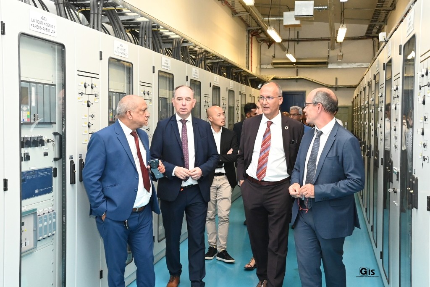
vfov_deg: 31.9
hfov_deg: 46.4
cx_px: 215
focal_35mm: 42
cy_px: 144
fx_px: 502
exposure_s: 1/125
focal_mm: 28
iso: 5000
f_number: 9
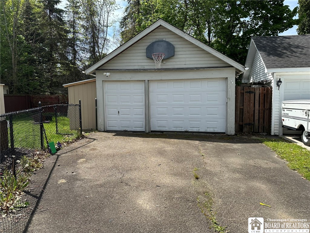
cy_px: 116
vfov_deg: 56.8
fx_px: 215
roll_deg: -0.2
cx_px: 155
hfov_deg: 71.6
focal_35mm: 24
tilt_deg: -6.7
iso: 80
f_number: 1.78
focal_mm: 6.86
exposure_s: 1/2732
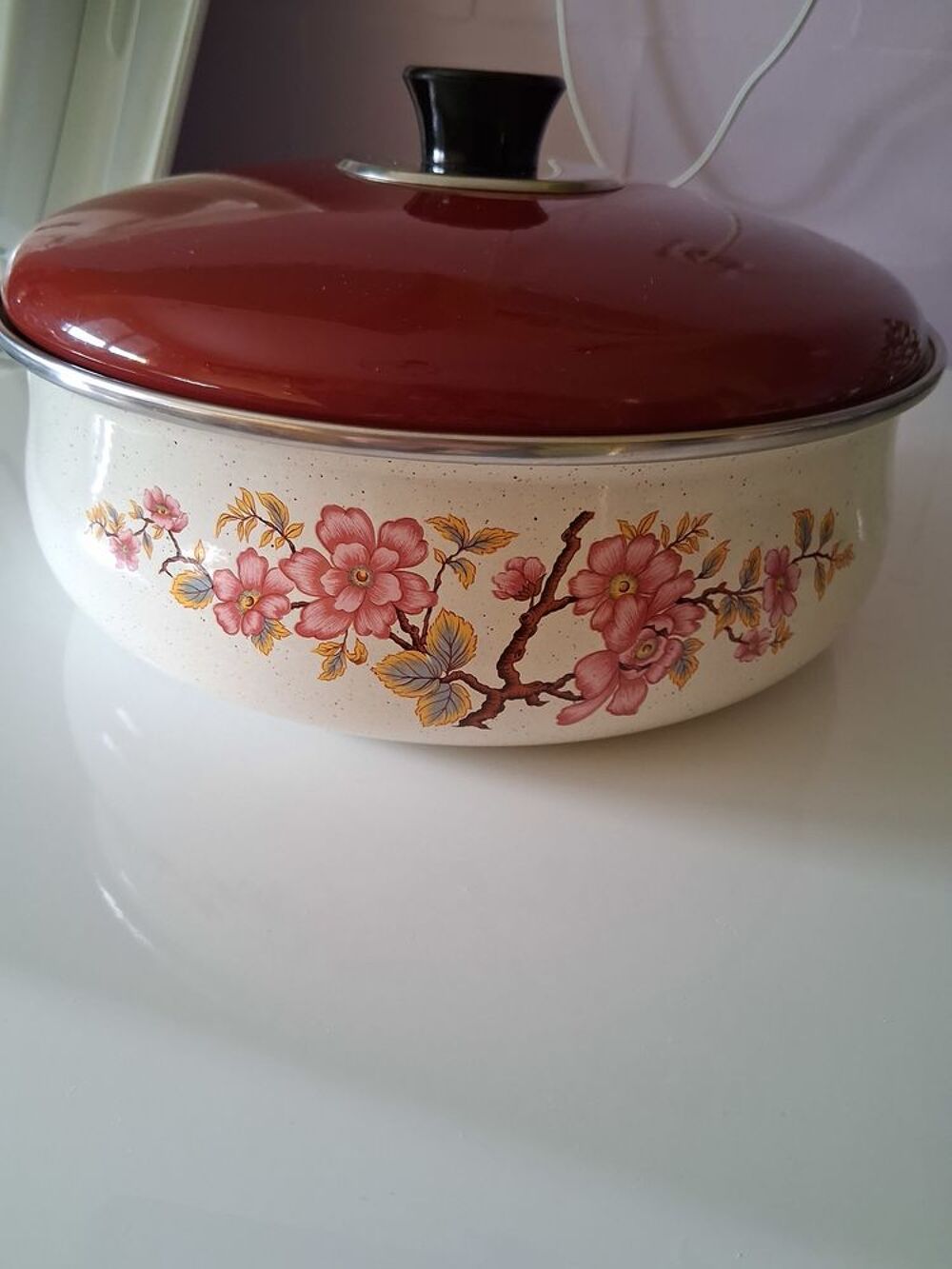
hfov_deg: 53.1
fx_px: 953
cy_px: 634
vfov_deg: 67.3
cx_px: 476
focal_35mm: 26
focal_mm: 3.98
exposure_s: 1/100
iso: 400
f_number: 1.8
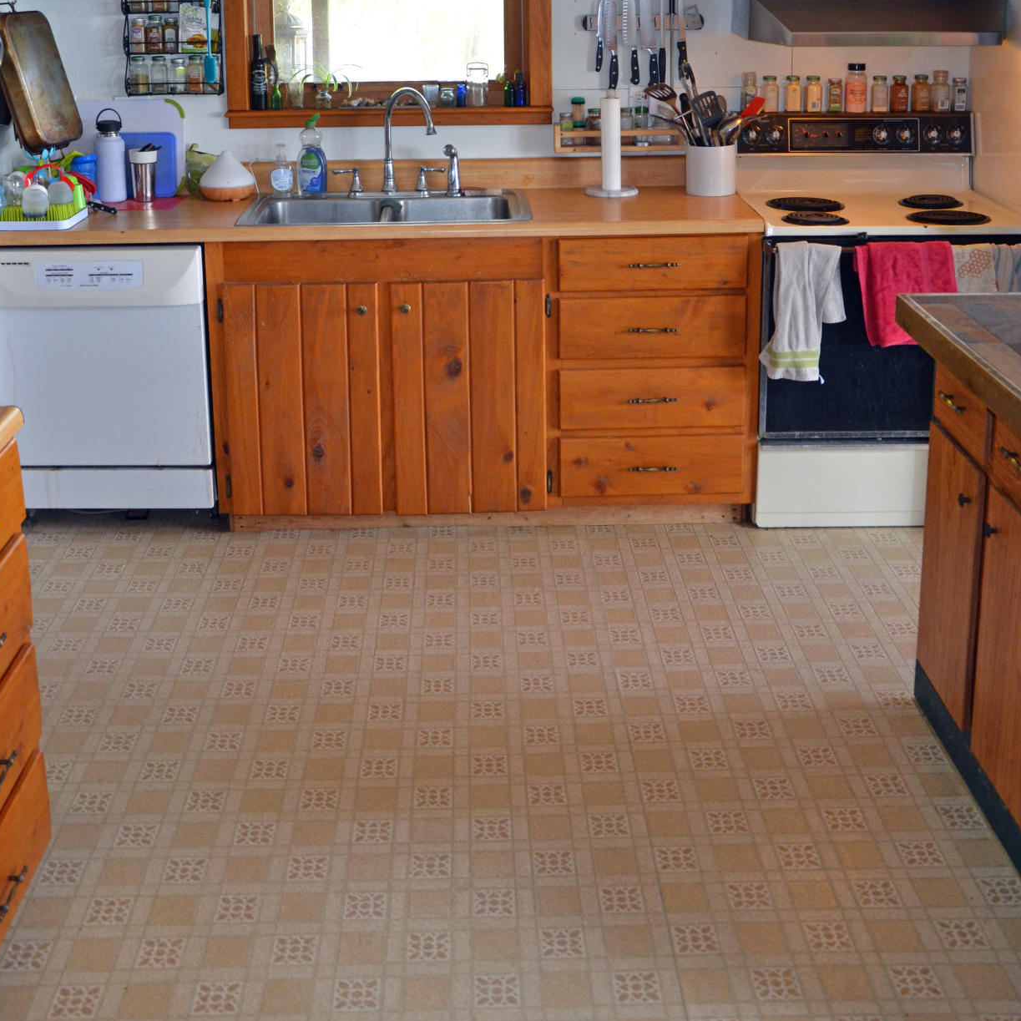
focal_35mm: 44
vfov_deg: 37.6
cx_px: 479
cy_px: 245
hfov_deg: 38.6
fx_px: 1458
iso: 800
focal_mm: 21
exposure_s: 1/60
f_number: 3.8
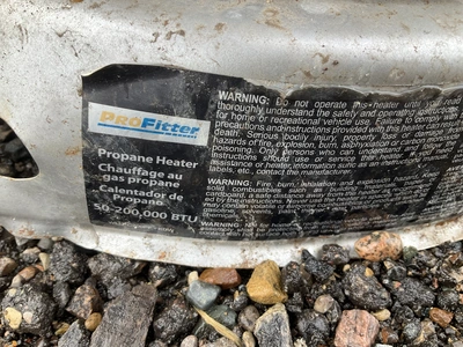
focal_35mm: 29
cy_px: 174
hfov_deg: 61.7
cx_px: 232
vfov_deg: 48.2
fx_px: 388
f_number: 1.8
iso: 25
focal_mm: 3
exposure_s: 1/122
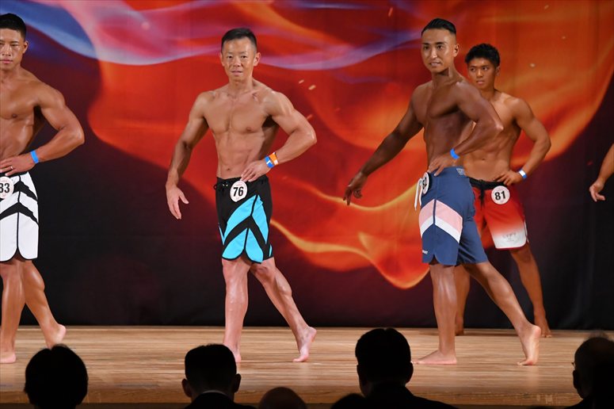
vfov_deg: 5.4
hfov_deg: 8.1
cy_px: 204
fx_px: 4347
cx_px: 307
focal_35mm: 255
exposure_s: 1/400
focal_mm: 170
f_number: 5.6
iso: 3200
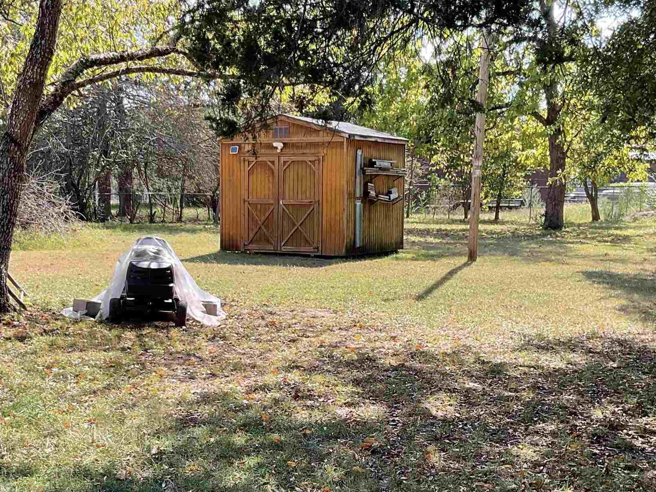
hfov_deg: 34.9
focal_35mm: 55
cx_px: 306
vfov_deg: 26.4
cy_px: 324
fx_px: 1042
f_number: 1.8
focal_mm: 3
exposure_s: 1/246
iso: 16
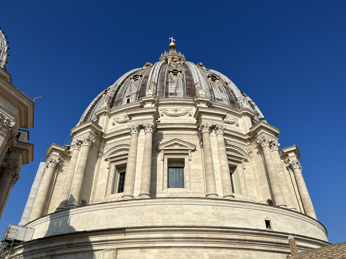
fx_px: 260
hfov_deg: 67.3
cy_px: 130
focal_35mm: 26
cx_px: 173
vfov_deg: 53.1
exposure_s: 1/9434
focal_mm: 5.7
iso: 50
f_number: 1.5
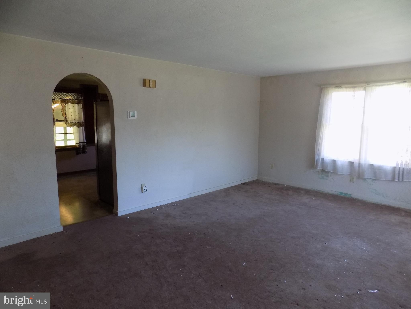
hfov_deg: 73.9
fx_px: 273
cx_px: 206
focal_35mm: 23
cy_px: 154
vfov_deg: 58.9
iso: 180
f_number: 3.1
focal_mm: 4
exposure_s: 1/30
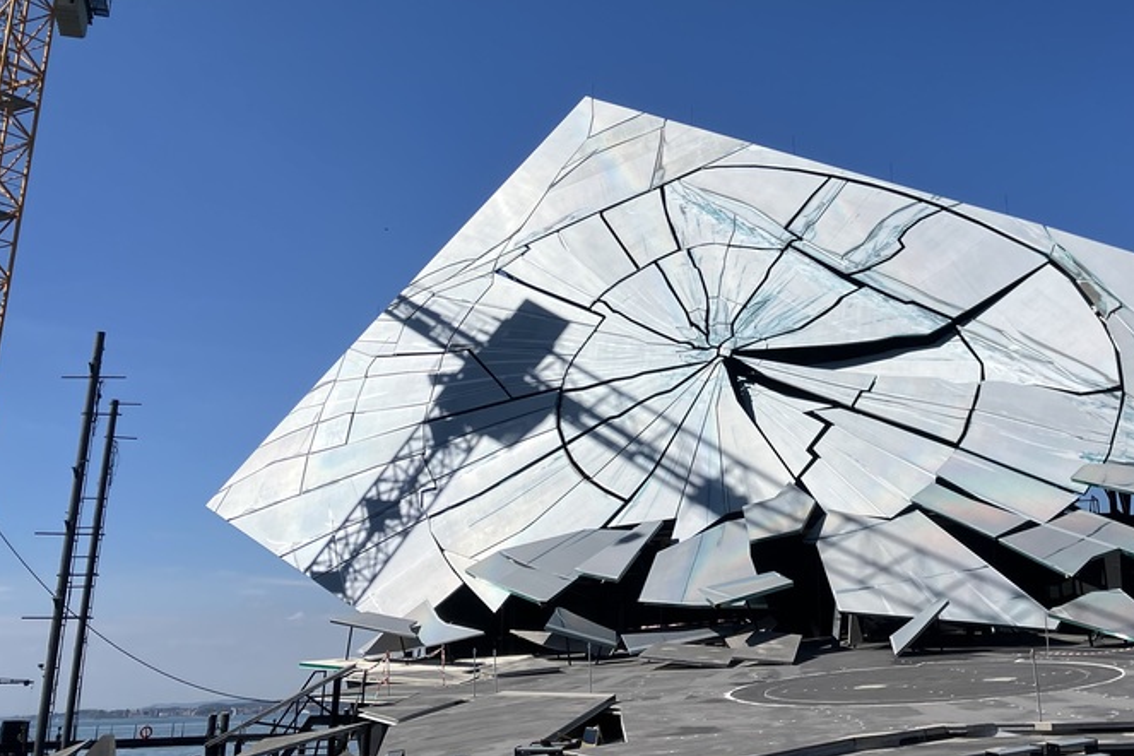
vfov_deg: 29.4
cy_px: 186
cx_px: 777
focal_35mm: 45
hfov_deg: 42.9
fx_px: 1417
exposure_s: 1/4425
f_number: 1.8
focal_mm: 3.99
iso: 32
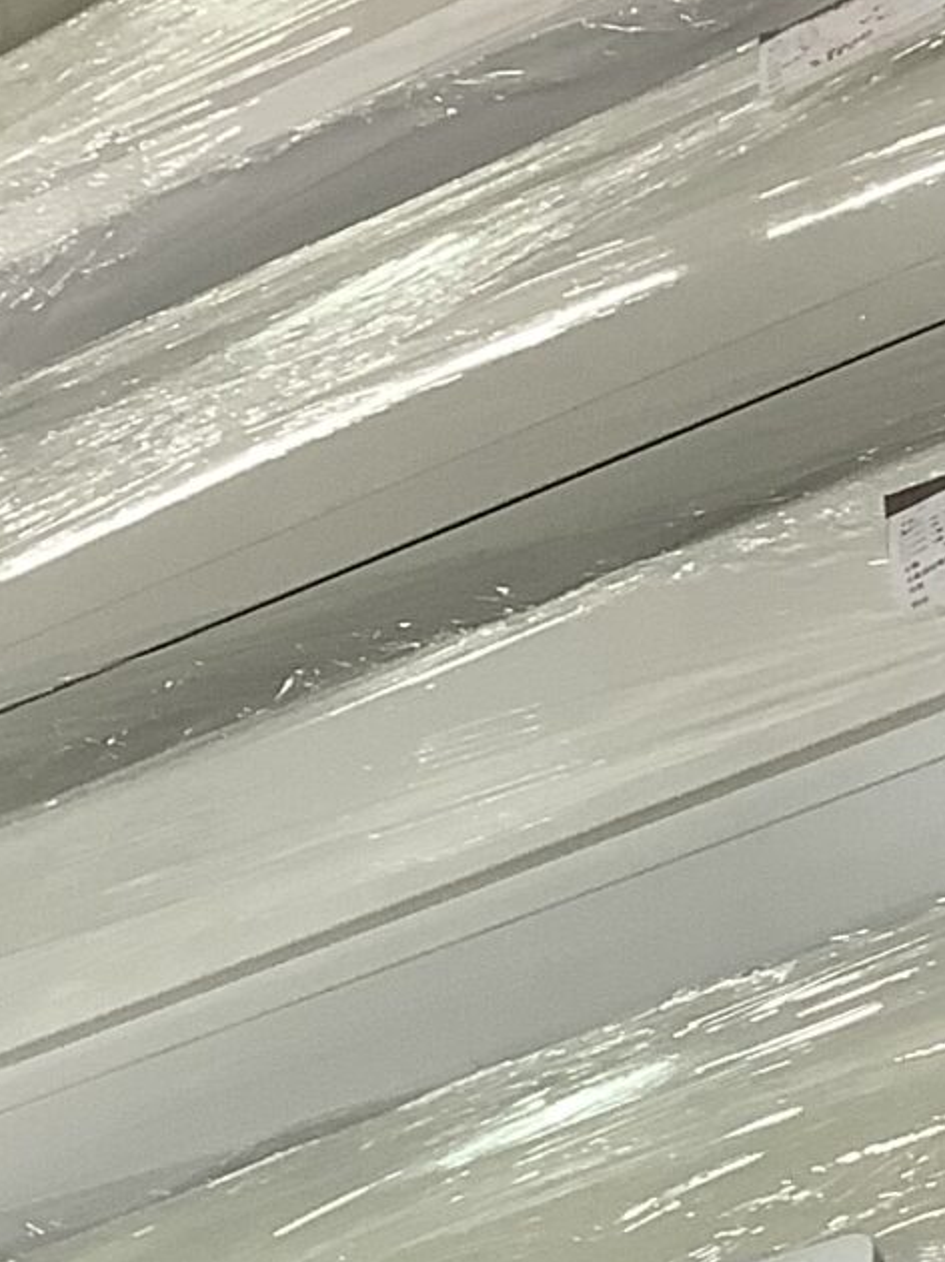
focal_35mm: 126
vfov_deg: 14.9
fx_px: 4589
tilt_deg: -35.5
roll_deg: +32.8
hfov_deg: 11.8
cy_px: 1649
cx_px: 448
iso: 64
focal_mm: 3.3
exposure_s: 1/60
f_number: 2.4
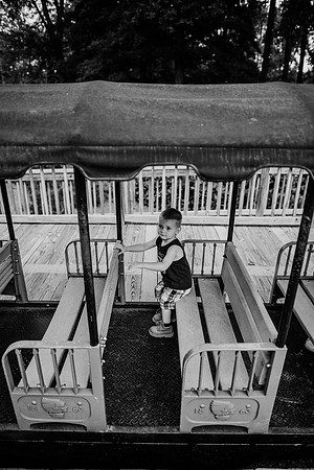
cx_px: 157
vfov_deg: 73.7
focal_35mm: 24
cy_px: 235
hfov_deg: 53.1
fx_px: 314
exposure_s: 1/1250
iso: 200
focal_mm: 24
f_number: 2.2
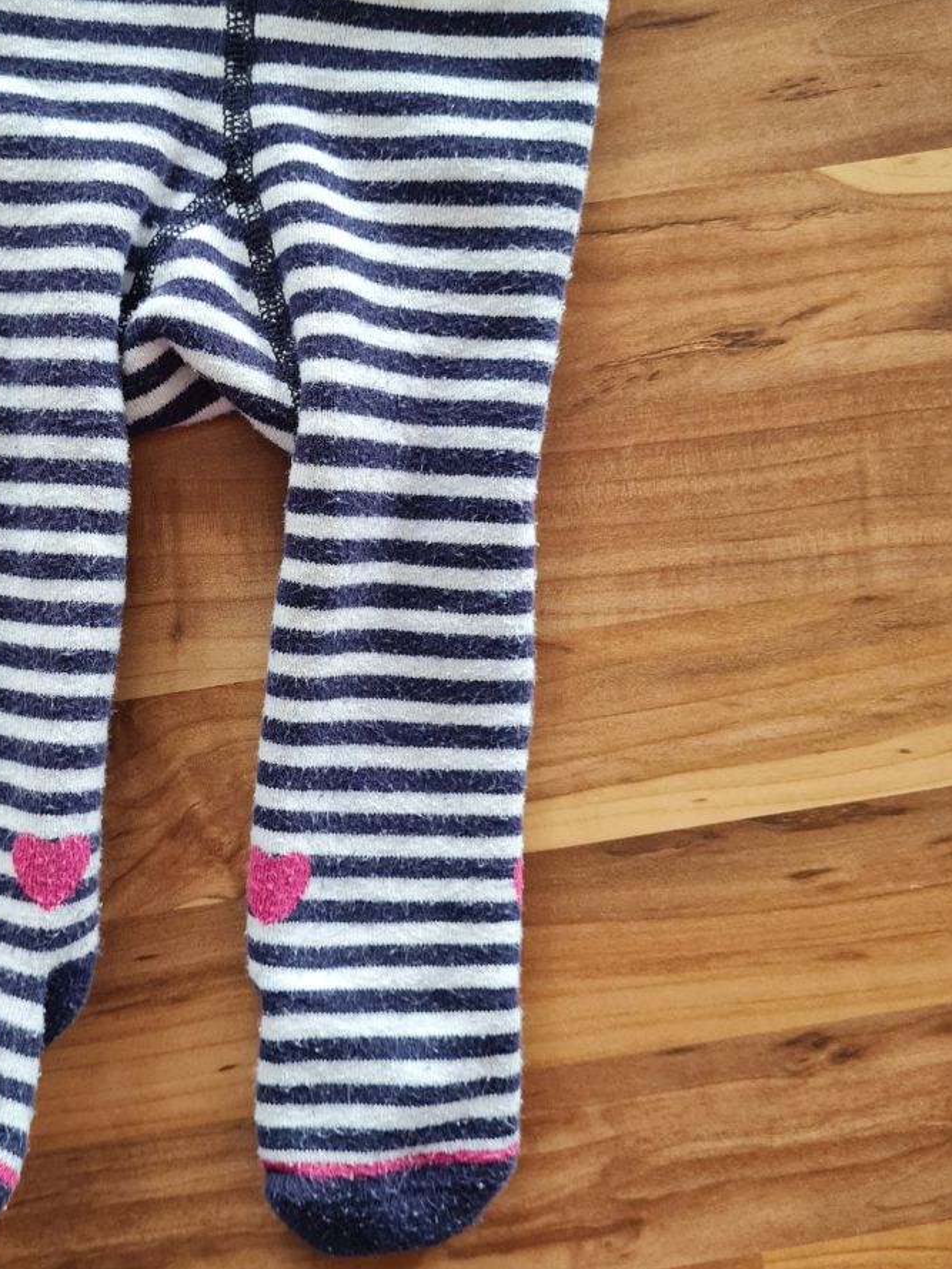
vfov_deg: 47.7
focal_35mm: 39
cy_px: 555
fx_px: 1430
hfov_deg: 36.0
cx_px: 241
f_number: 1.8
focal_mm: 5.4
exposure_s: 1/100
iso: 320
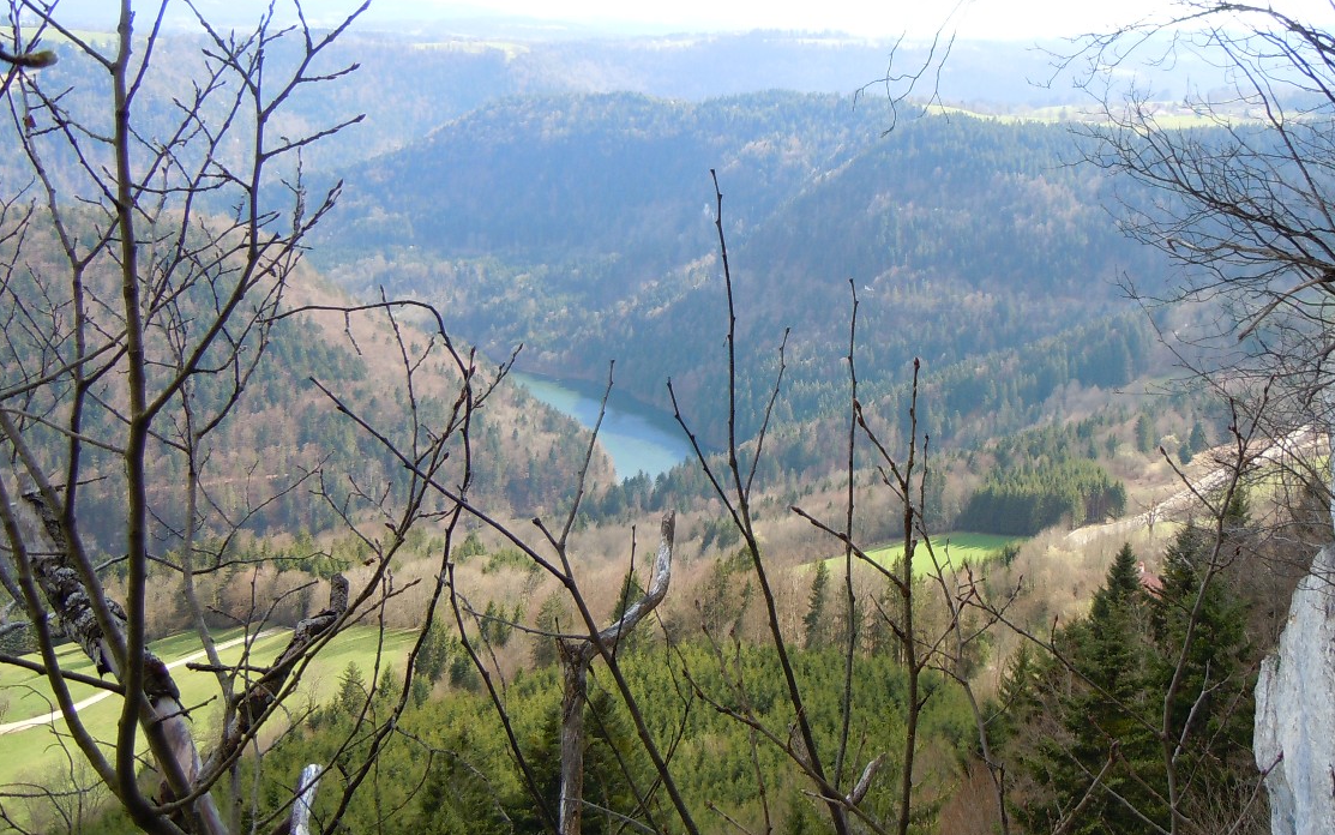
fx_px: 1419
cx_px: 791
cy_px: 341
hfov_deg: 50.1
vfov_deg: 32.7
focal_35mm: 39
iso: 100
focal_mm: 5.4
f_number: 3.5
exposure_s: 1/200
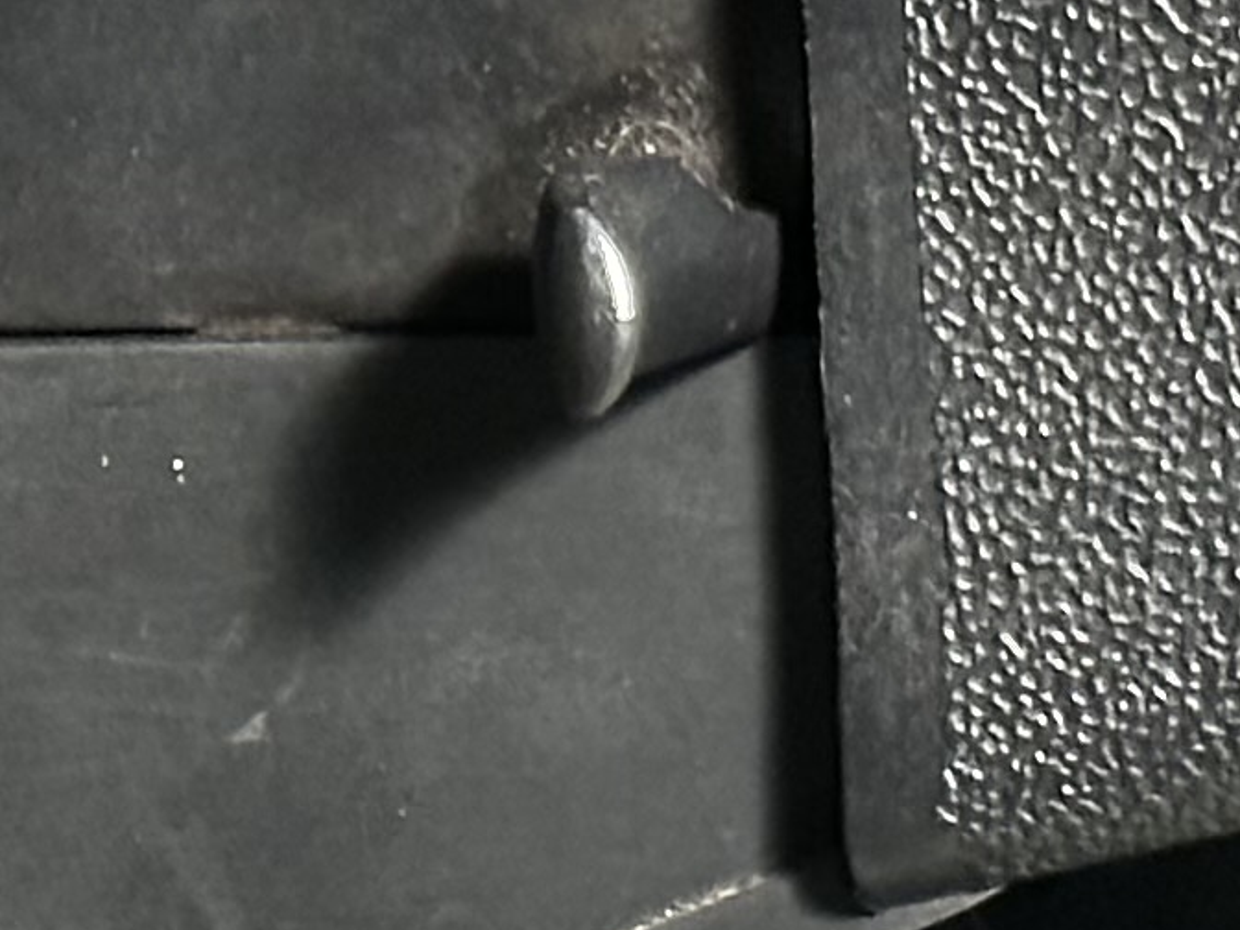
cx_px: -694
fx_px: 10317
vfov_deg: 5.2
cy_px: 762
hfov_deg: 6.8
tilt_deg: -0.2
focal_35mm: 288
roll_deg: +1.8
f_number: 1.78
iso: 500
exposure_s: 1/33
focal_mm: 6.86
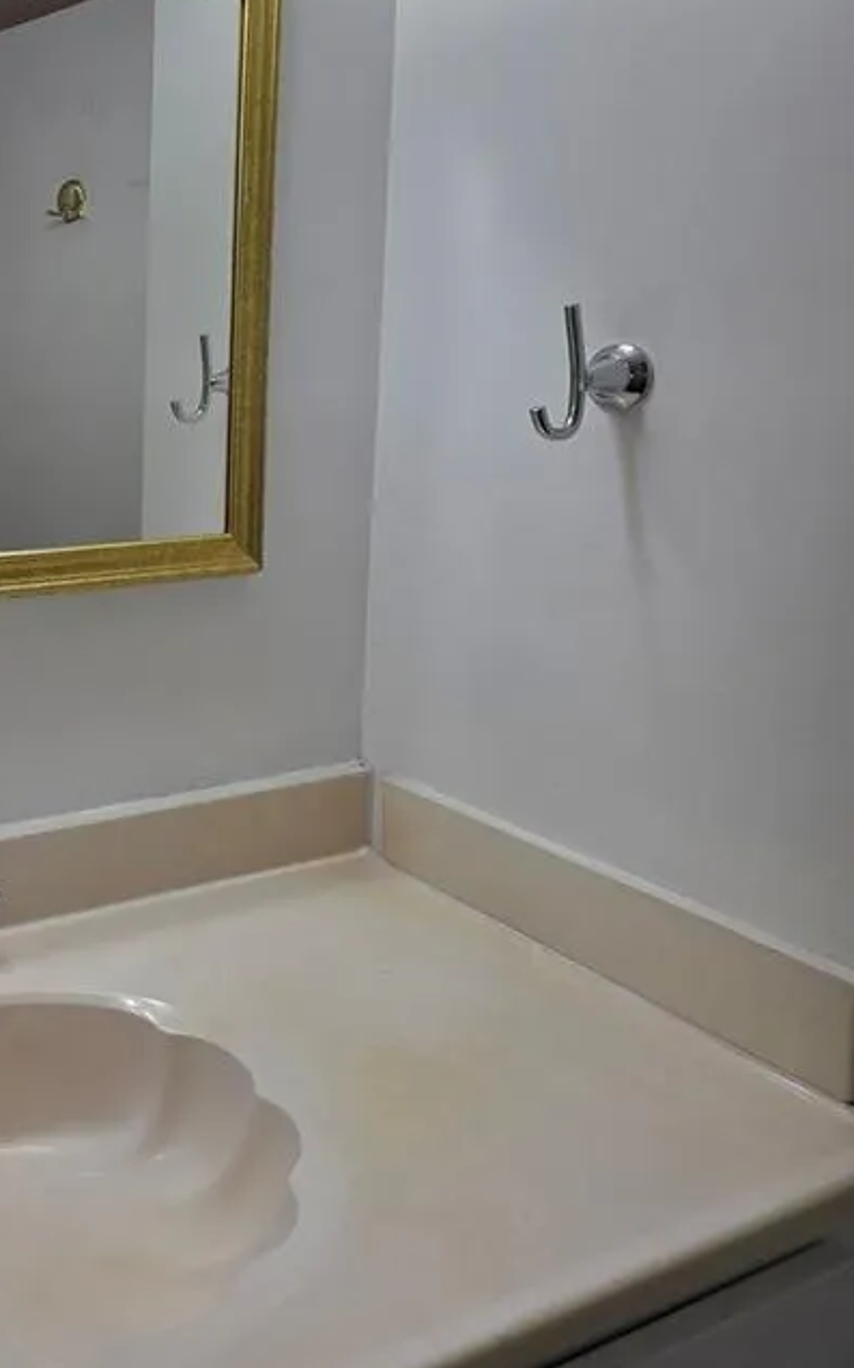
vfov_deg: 69.6
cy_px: 533
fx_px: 969
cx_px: -105
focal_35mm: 26
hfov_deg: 38.5
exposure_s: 1/120
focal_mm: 2.2
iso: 25
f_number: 1.9
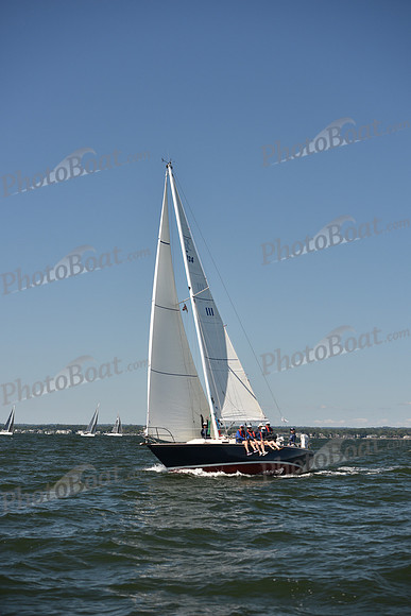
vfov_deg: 28.8
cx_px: 206
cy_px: 308
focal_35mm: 70
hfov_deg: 19.5
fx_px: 1198
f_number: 4
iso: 250
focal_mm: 70
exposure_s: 1/1250
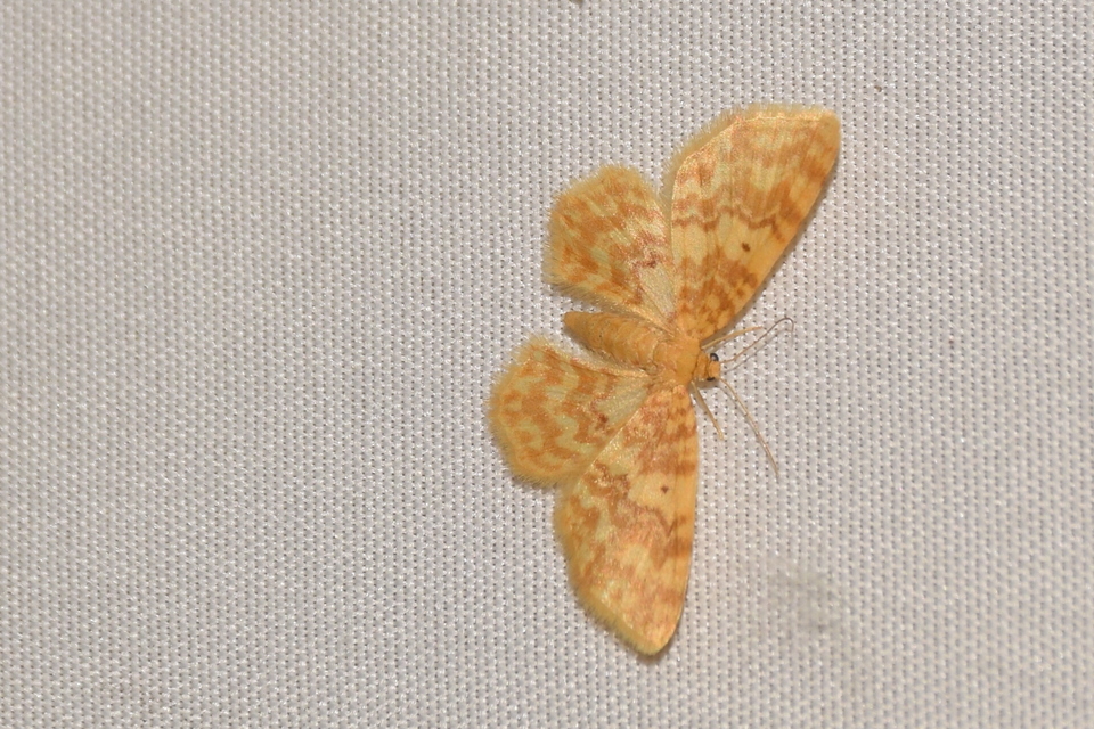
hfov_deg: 14.4
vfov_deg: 9.6
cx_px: 547
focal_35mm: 142
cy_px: 364
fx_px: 4330
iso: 125
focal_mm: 95
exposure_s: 1/160
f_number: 10
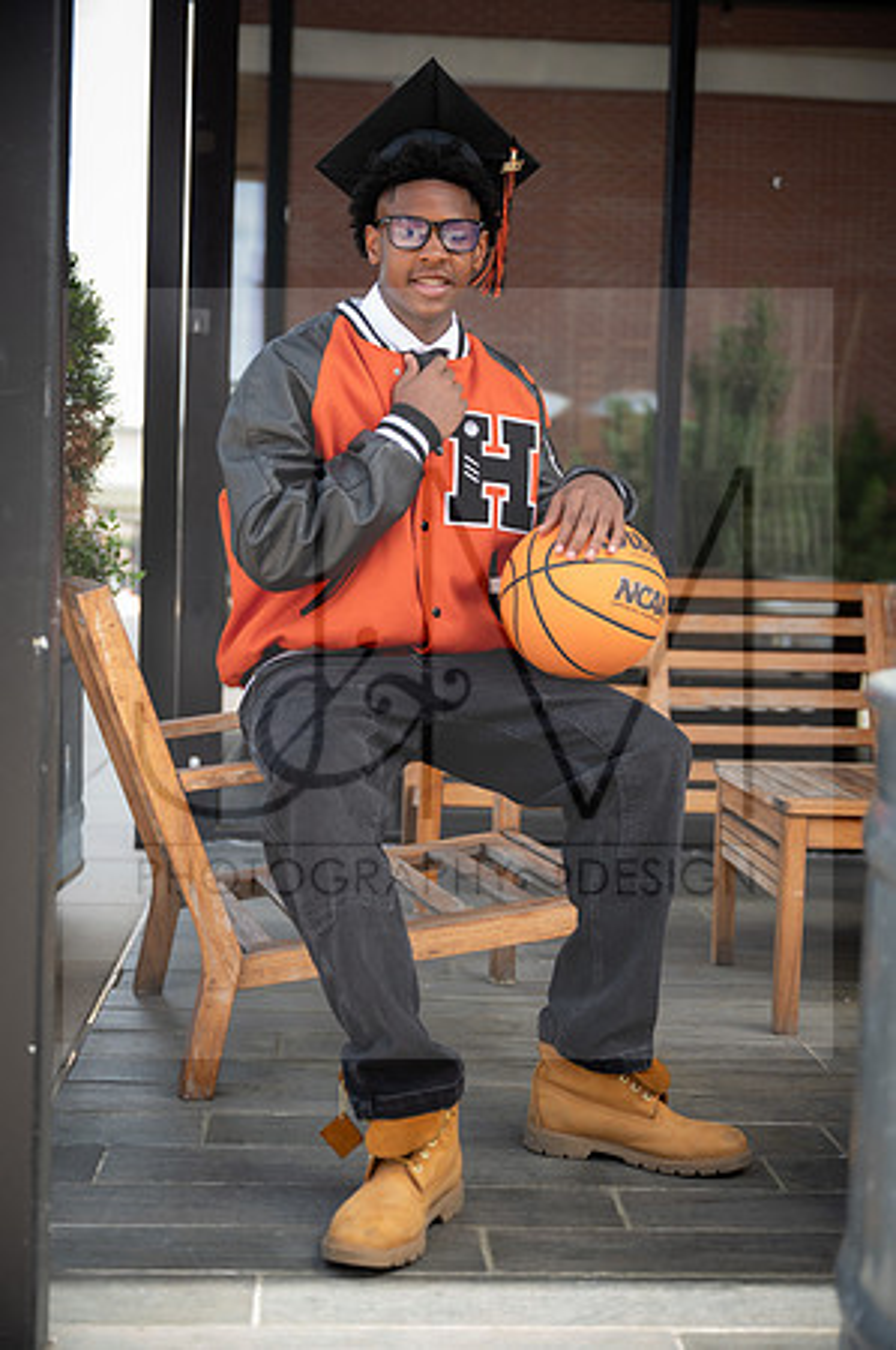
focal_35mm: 49
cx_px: 448
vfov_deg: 40.4
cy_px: 675
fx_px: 1833
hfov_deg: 27.5
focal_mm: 49
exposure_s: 1/200
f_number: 2.8
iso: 50
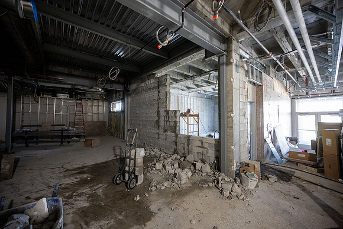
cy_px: 114
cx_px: 172
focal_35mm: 14
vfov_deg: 81.2
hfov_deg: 104.2
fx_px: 133
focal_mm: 14
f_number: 4
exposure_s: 1/100
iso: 4000
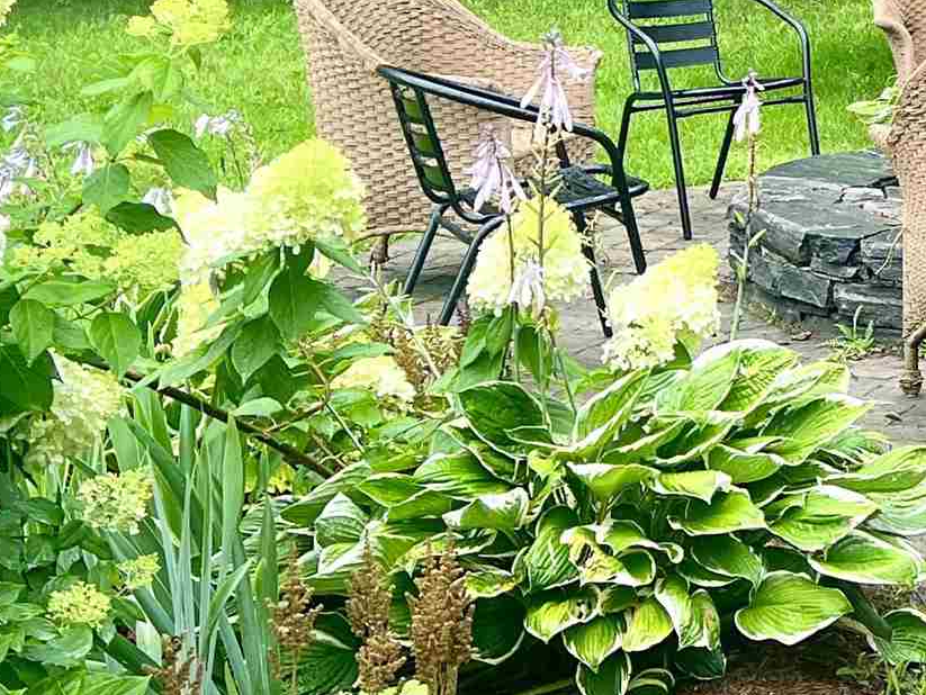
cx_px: 1234
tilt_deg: -0.6
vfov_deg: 14.5
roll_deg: +1.5
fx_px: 2596
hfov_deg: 18.7
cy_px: -237
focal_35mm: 97
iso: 64
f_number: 1.5
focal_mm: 5.7
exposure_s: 1/153
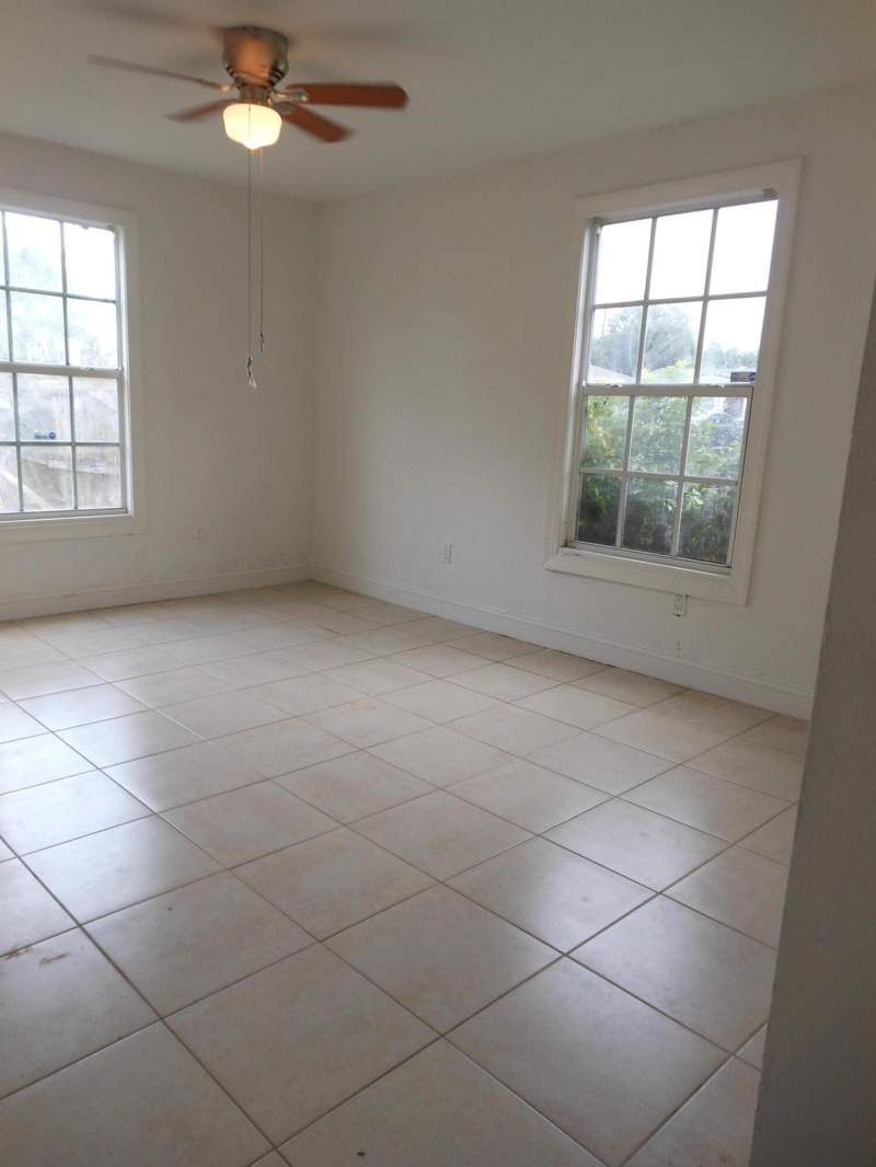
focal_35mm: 25
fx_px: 843
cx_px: 438
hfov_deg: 54.9
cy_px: 584
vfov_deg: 69.4
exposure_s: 1/50
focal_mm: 4.5
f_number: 3.2
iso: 80
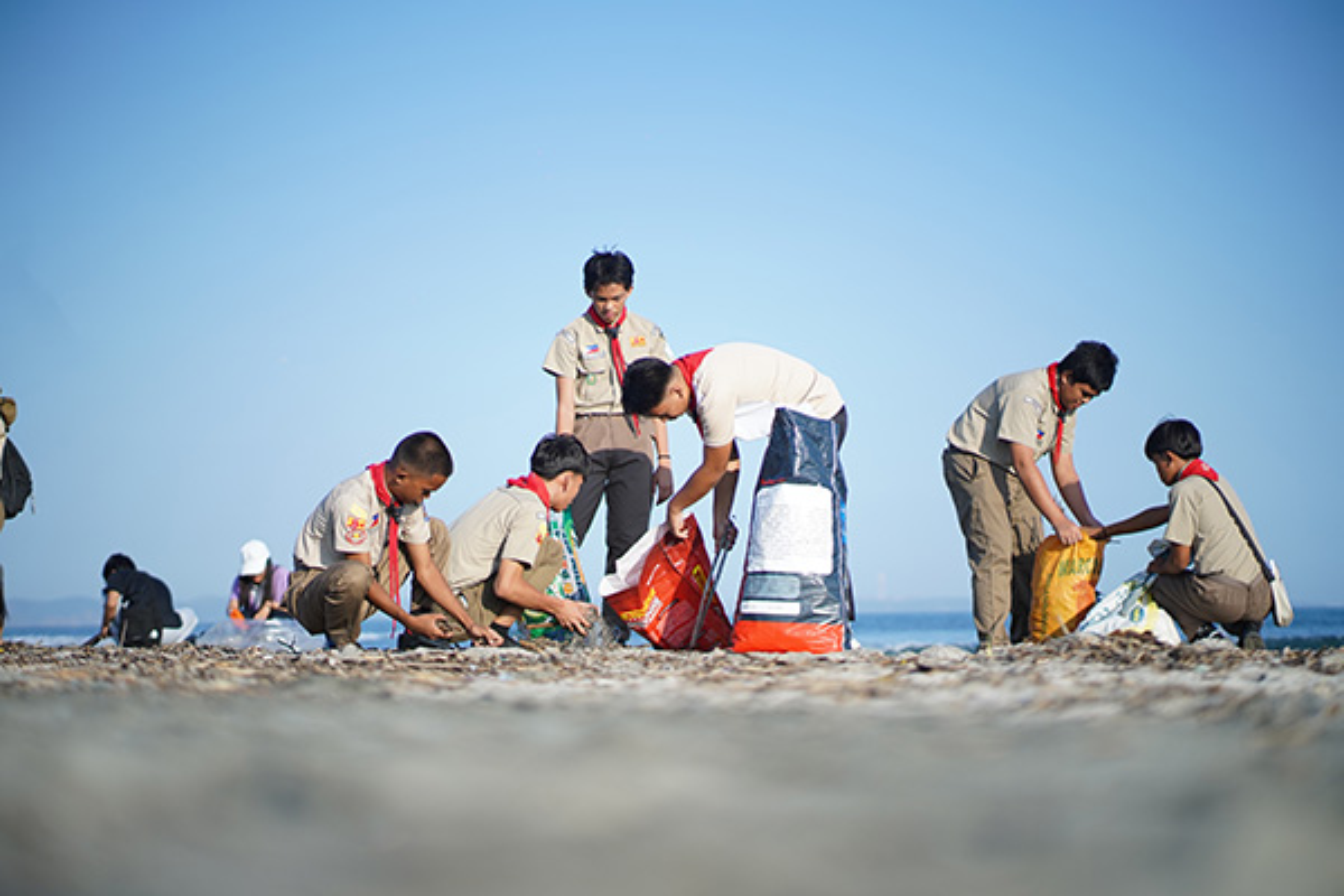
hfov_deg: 23.9
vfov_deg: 16.1
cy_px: 448
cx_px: 672
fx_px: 3173
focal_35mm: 85
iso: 250
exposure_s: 1/8000
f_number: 1.8
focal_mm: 85
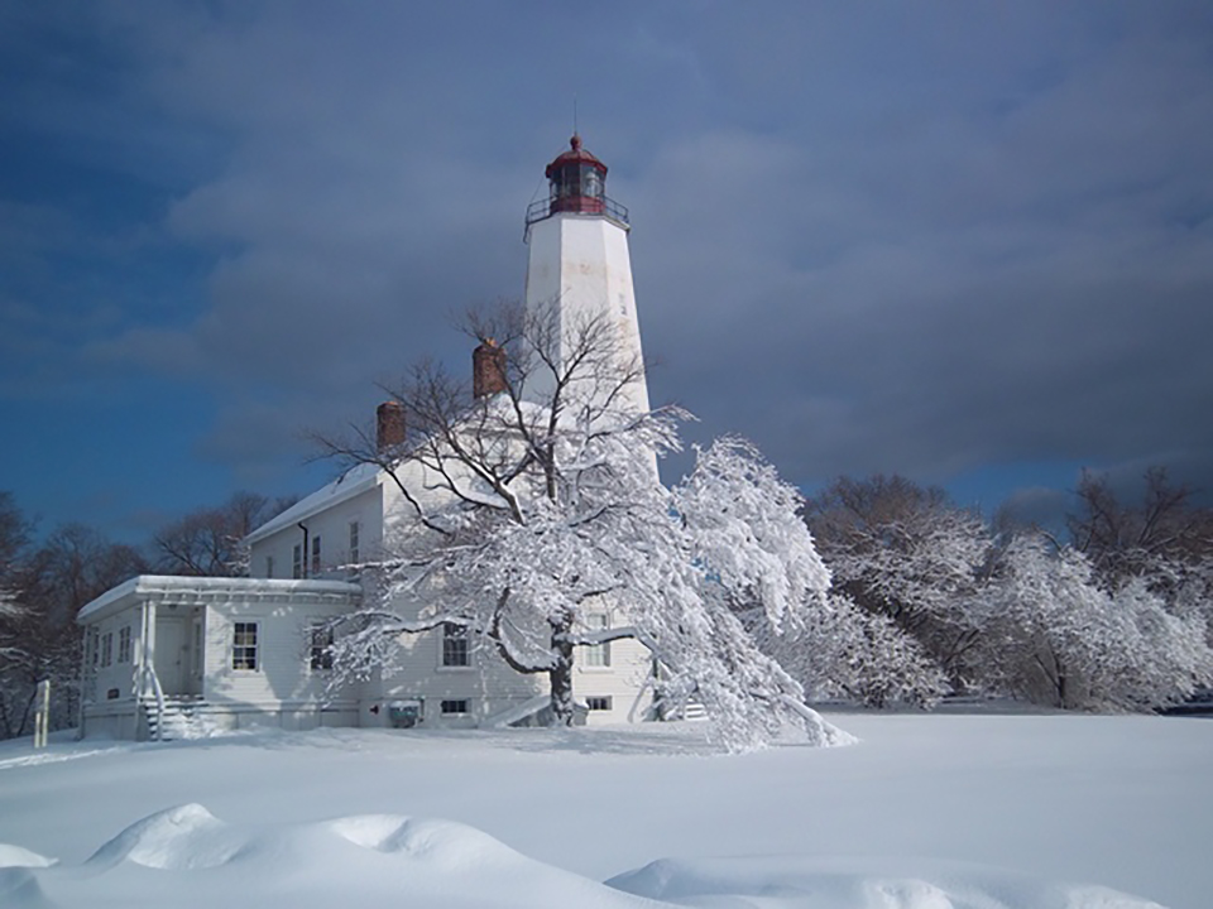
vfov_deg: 40.7
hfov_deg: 52.6
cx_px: 606
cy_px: 454
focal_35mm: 35
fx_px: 1226
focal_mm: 6.17
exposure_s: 1/400
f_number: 8.67
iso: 64
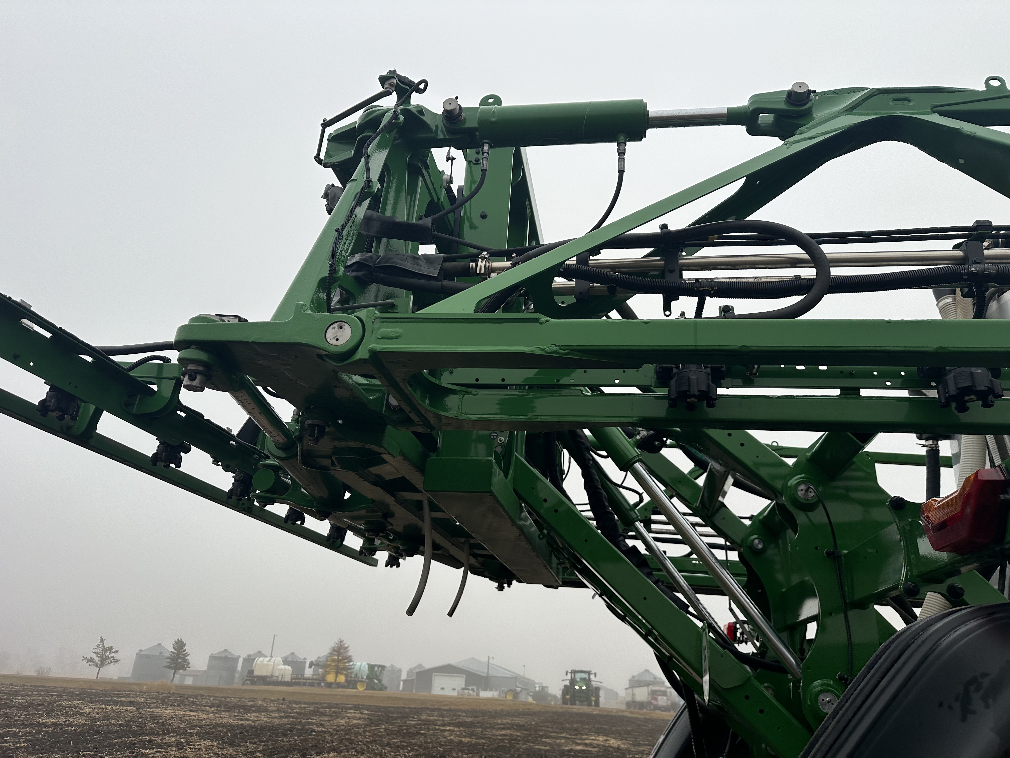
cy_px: 379
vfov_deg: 56.8
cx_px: 505
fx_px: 700
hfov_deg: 71.6
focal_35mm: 24
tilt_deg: +25.4
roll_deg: -2.7
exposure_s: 1/1157
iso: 80
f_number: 1.78
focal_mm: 6.86
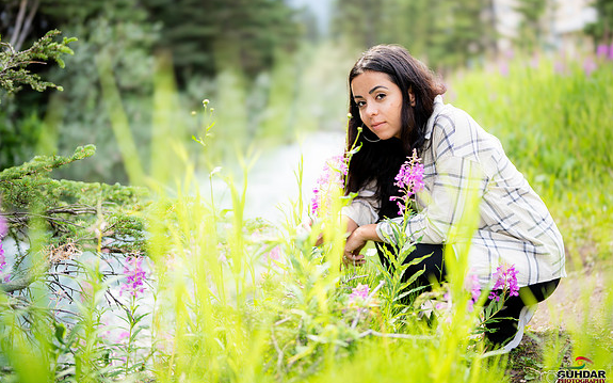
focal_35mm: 36
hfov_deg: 54.0
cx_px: 305
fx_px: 601
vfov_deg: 35.3
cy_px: 187
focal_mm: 35
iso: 200
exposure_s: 1/2500
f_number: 1.2
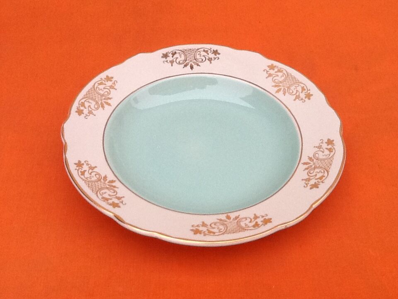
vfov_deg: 32.9
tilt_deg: -46.4
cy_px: 150
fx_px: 506
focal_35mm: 44
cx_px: 199
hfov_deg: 42.9
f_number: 2.4
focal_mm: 2.03
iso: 80
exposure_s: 1/30
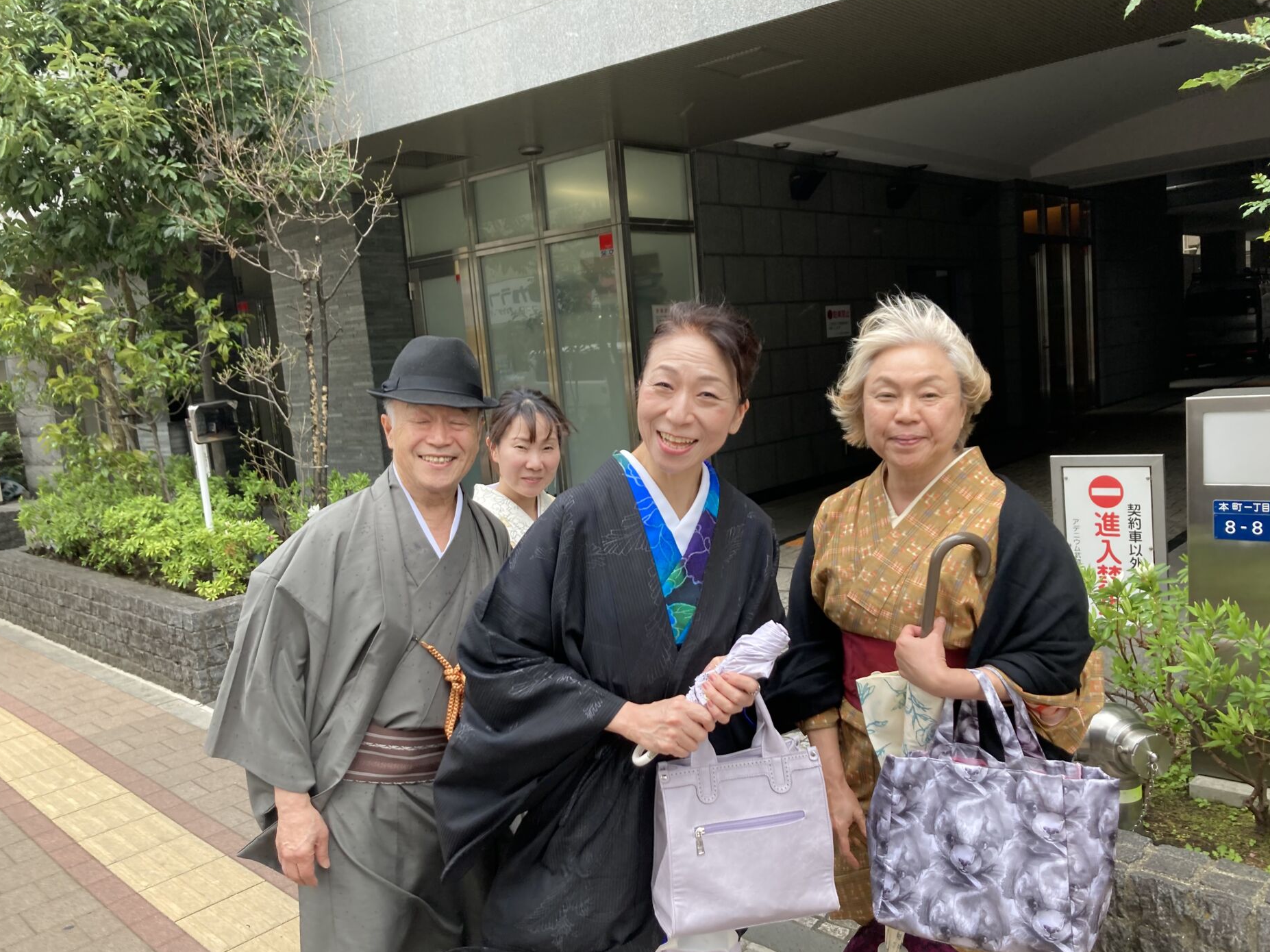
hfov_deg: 61.7
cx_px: 638
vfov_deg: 48.2
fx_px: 1064
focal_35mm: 29
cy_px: 484
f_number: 1.8
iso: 20
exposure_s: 1/173
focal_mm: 3.99
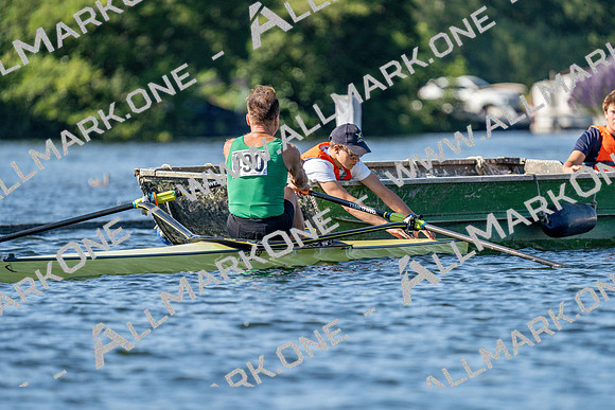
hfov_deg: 4.5
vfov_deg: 3.0
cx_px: 308
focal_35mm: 463
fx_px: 7911
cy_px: 205
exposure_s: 1/1600
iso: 400
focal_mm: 463
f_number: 6.3
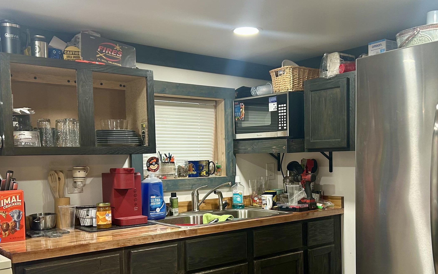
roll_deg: +1.1
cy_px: 177
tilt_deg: -3.3
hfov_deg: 49.1
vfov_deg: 31.8
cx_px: 253
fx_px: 477
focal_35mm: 40
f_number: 1.5
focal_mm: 5.7
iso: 125
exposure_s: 1/60
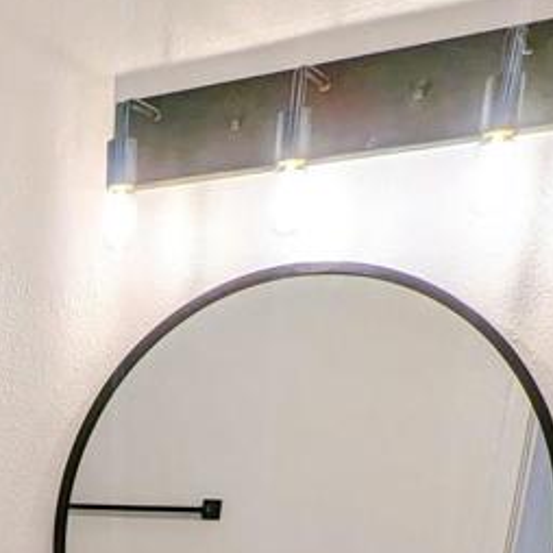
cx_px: -16
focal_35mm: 57
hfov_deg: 28.0
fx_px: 1030
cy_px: 856
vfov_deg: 23.3
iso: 125
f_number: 2.2
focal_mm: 2.35
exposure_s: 1/120
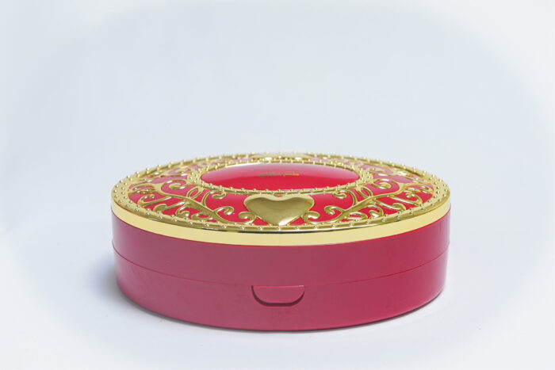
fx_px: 802
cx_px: 278
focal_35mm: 52
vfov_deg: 26.0
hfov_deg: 38.2
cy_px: 185
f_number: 5
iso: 800
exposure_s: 1/160
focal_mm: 35
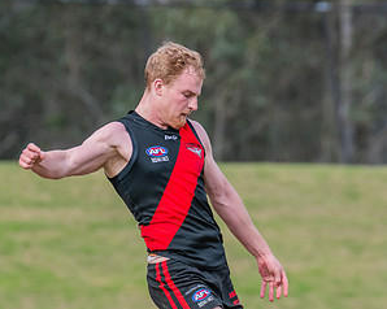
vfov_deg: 1.5
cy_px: 304
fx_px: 11538
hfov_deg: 1.9
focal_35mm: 1008
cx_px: 252
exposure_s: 1/1250
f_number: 9
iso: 800
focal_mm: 420
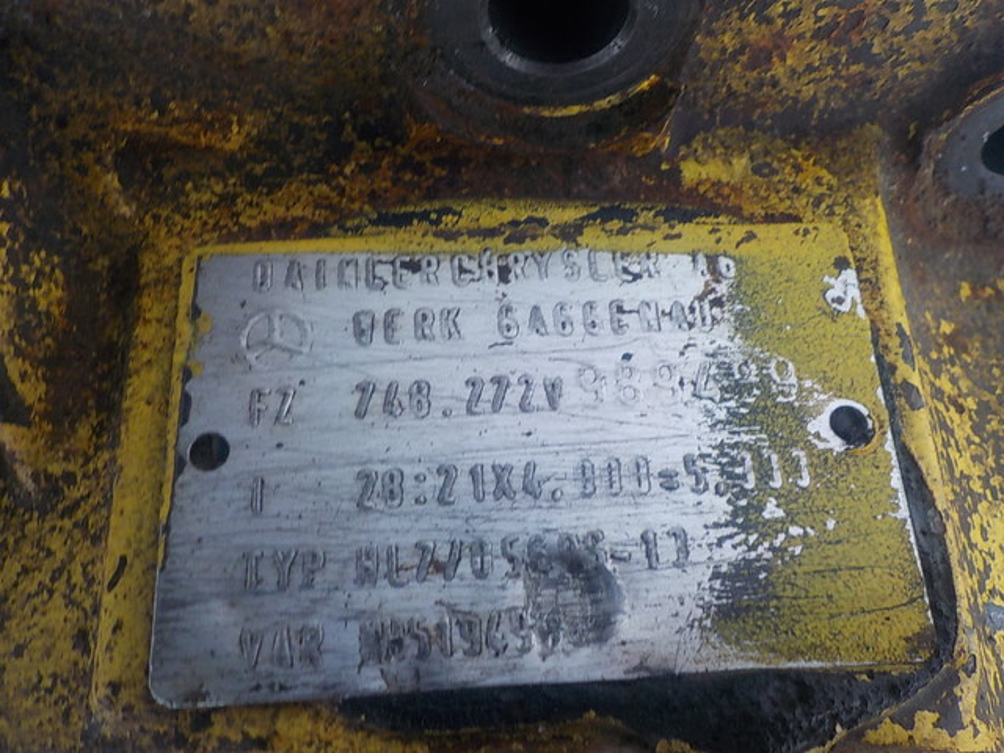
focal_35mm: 30
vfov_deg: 46.8
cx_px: 502
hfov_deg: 60.0
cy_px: 376
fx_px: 870
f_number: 3.3
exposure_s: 1/30
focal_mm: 4.1
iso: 140
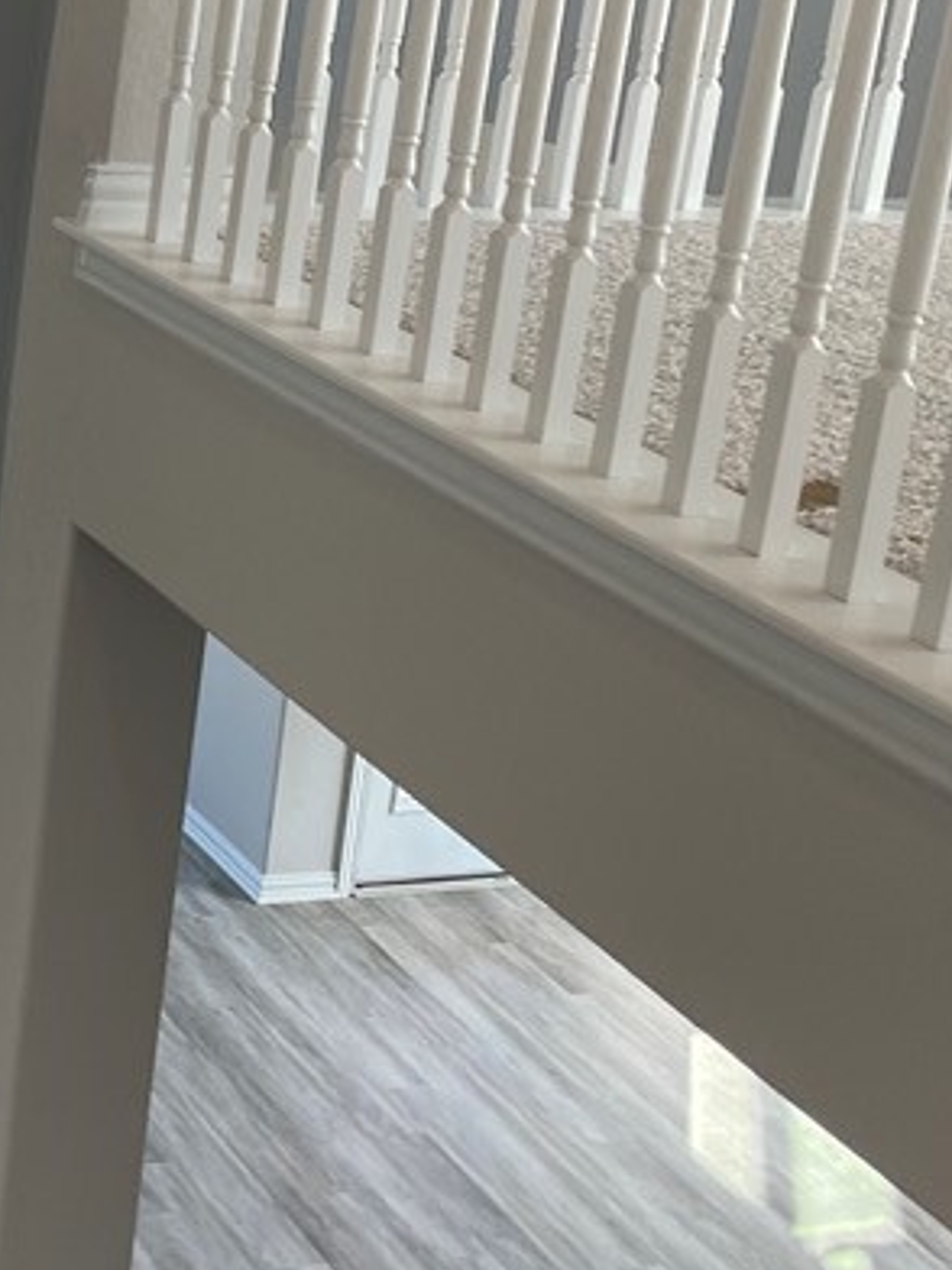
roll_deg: -4.2
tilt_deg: -15.1
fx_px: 2493
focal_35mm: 68
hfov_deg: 20.0
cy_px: 343
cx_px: -259
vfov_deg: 28.2
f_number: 1.6
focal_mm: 4.2
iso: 32
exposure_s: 1/127
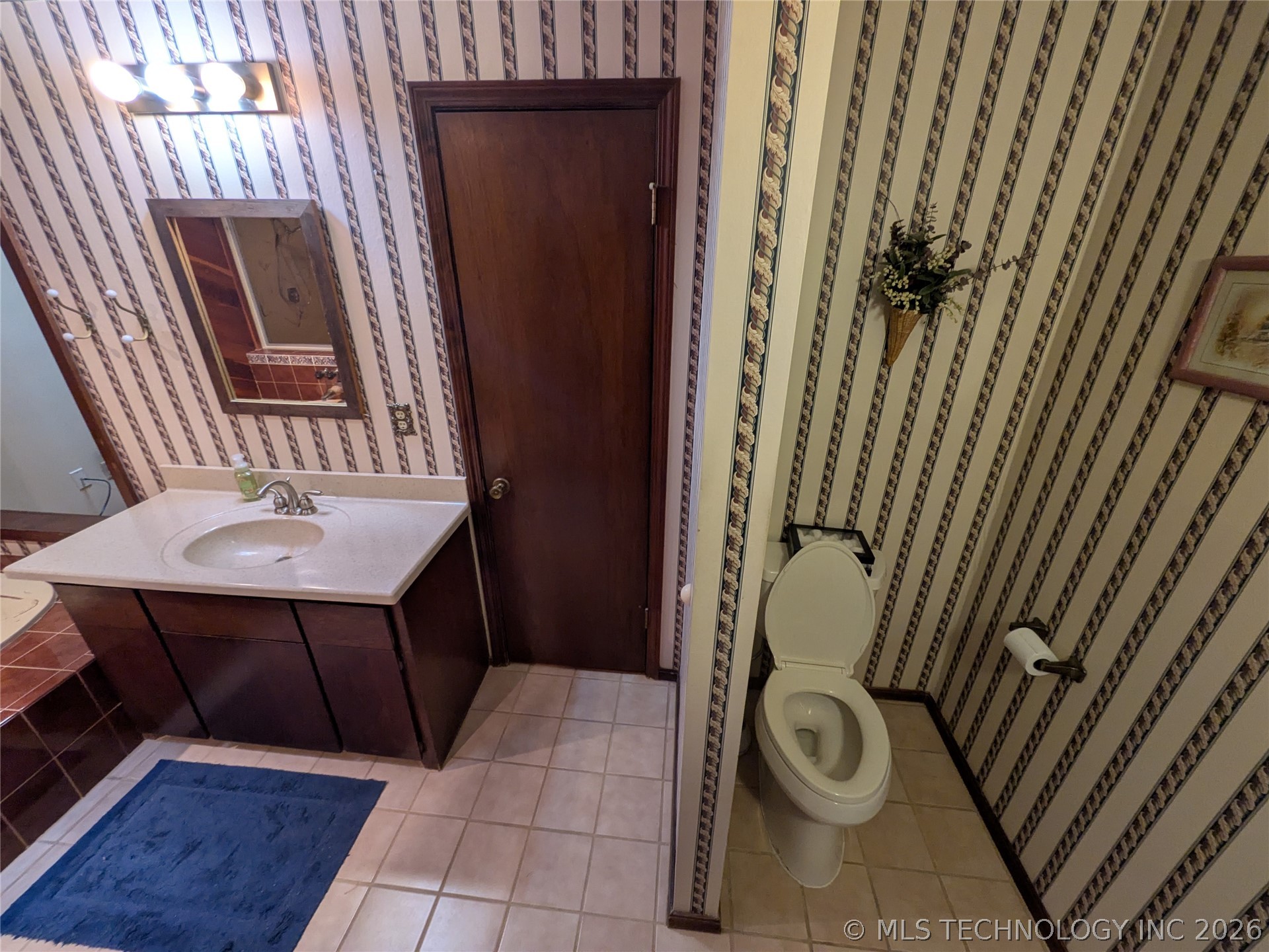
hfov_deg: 102.1
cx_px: 634
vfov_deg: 85.7
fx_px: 513
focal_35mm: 14
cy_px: 476
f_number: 2.2
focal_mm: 1.83
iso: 130
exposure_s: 1/30
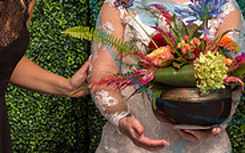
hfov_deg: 14.6
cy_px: 28
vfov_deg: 9.3
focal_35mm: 141
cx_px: 237
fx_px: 941
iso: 200
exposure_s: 1/1600
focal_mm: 42
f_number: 2.8
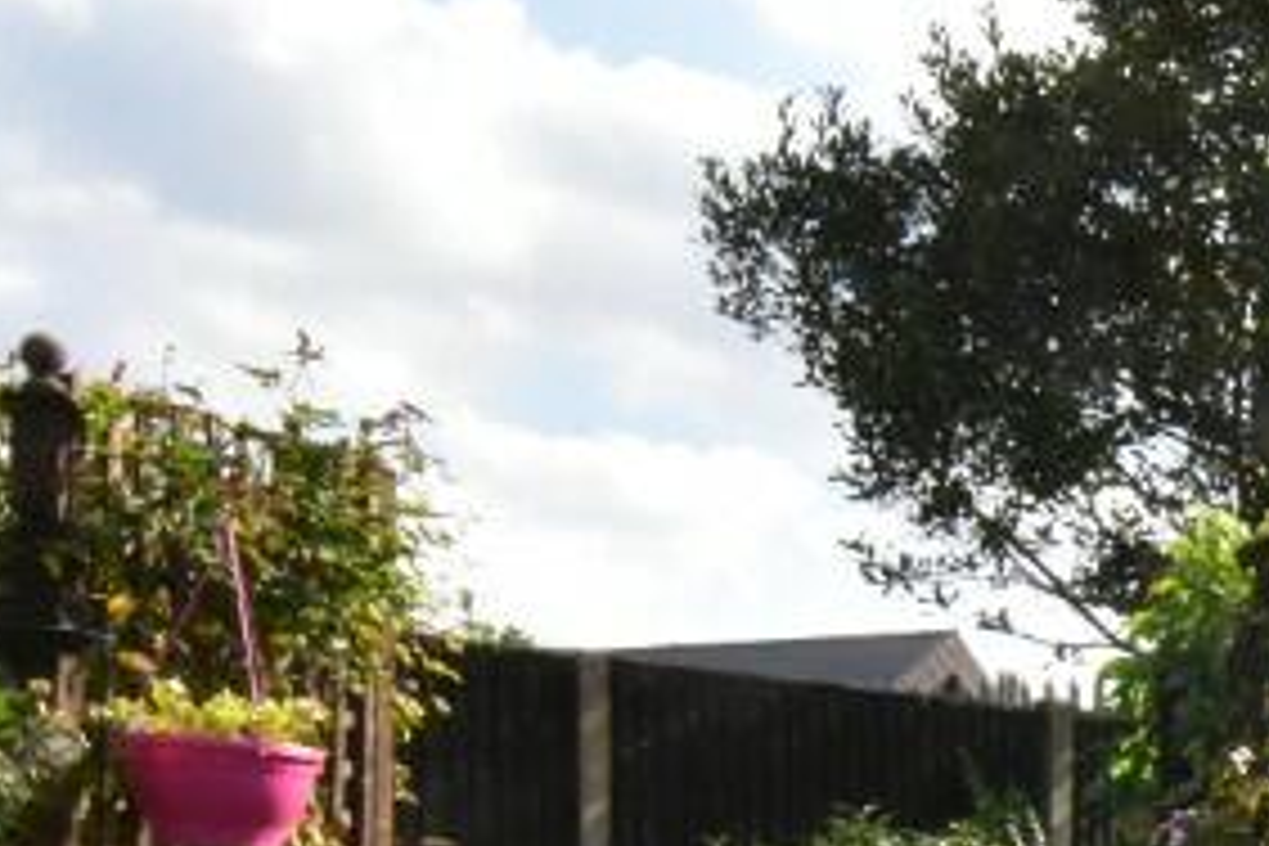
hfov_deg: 25.9
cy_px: 1060
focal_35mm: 71
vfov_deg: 18.1
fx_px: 2496
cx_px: 1476
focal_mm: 13
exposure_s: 1/200
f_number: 25
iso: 1600
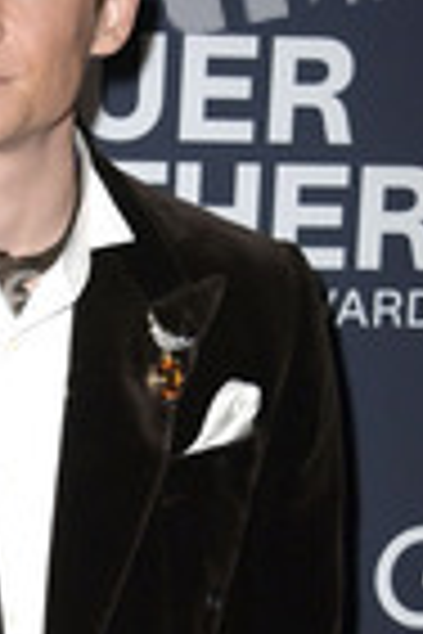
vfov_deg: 12.3
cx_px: -32
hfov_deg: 8.3
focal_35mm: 165
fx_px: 2908
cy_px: 603
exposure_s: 1/250
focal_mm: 58
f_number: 5.6
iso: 500
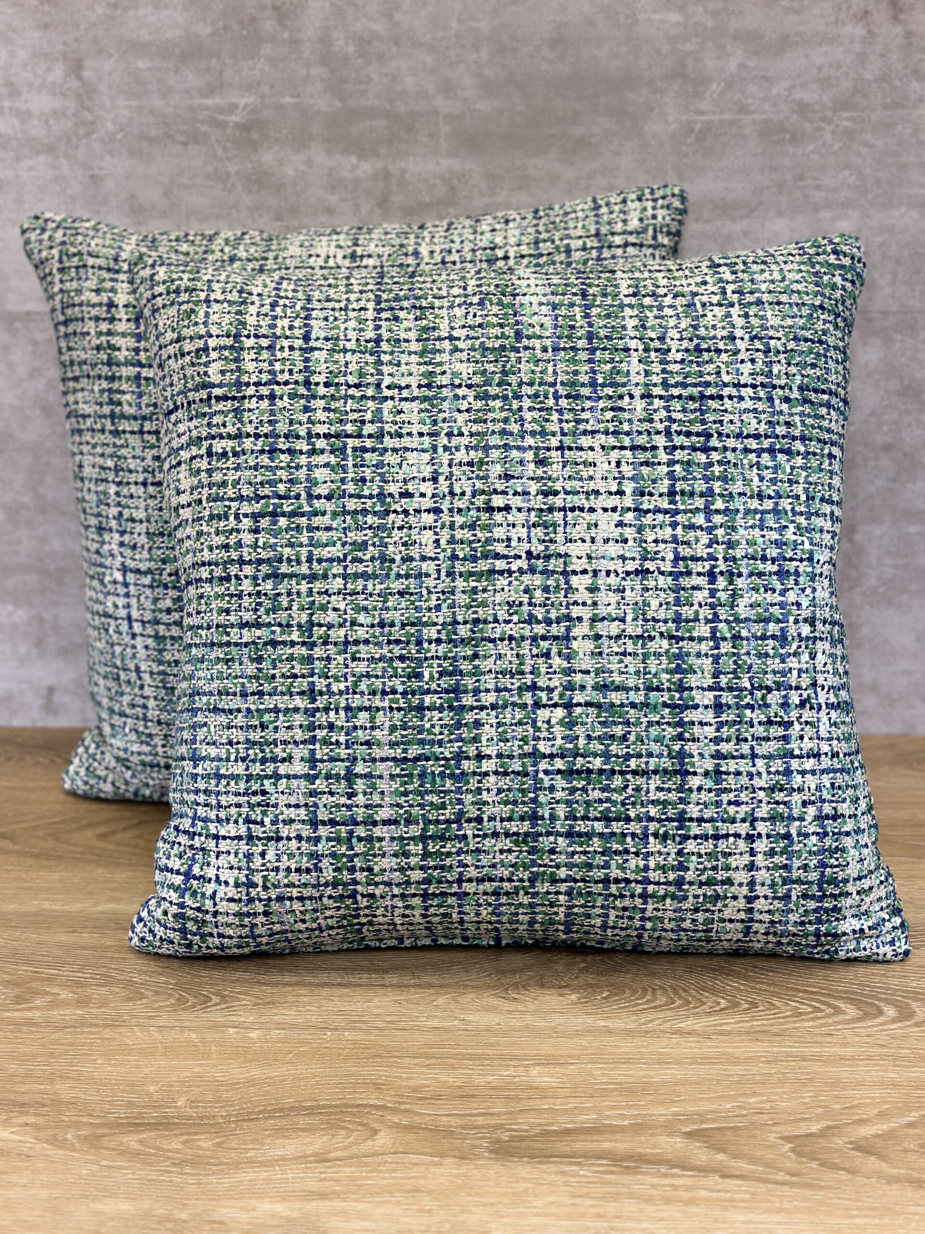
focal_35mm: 48
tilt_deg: -18.5
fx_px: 1710
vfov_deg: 39.7
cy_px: 617
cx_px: 462
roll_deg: +0.3
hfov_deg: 30.3
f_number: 1.78
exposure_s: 1/120
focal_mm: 6.86
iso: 100
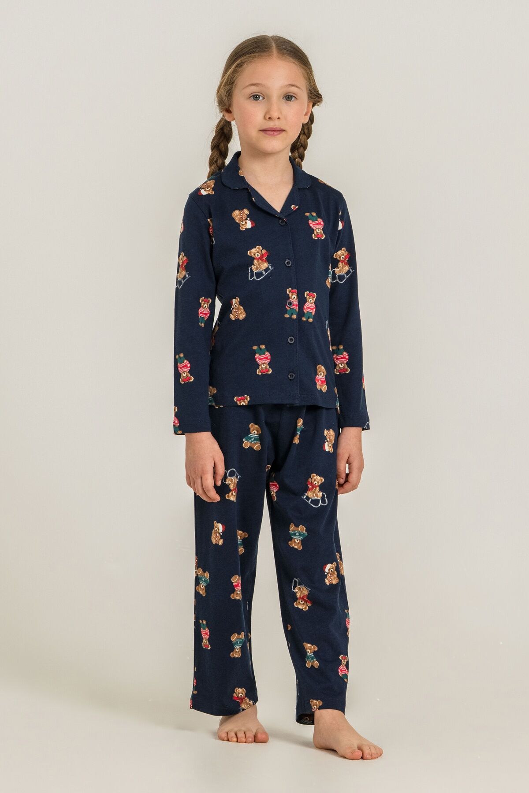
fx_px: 2997
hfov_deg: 10.1
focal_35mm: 136
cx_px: 264
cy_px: 396
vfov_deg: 15.1
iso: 200
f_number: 9
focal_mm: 91
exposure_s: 1/160
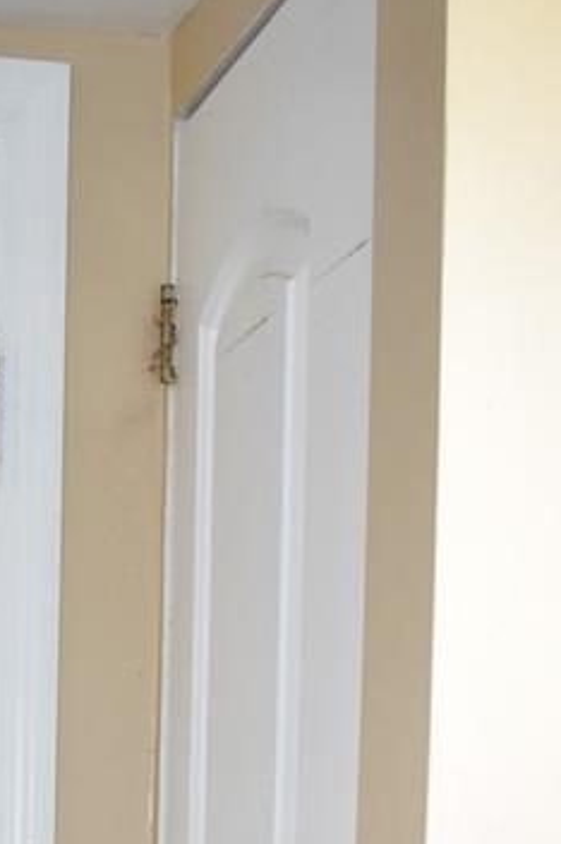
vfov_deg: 19.5
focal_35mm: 92
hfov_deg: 14.2
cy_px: 1235
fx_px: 2155
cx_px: -167
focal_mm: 18
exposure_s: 1/60
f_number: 4.5
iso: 1250
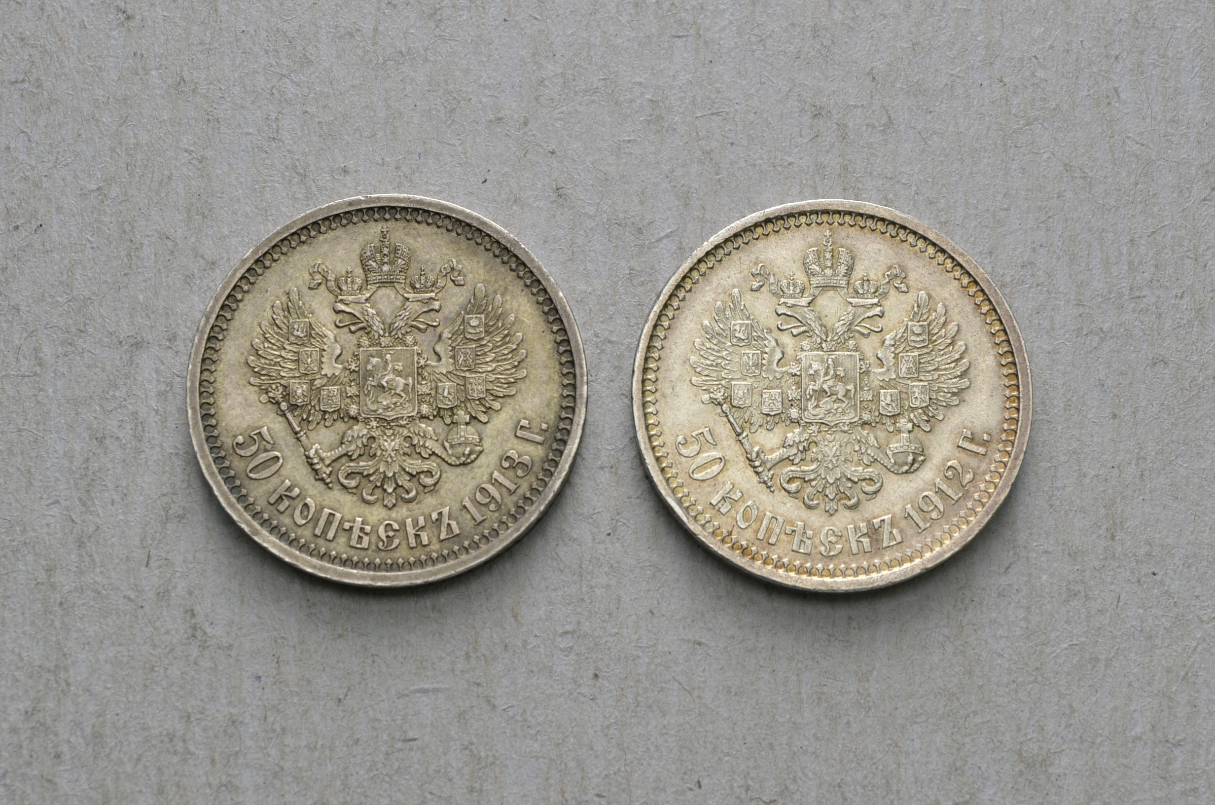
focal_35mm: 82
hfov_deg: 24.7
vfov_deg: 16.5
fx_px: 2779
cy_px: 402
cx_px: 608
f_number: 14
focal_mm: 55
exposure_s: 1/200
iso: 400
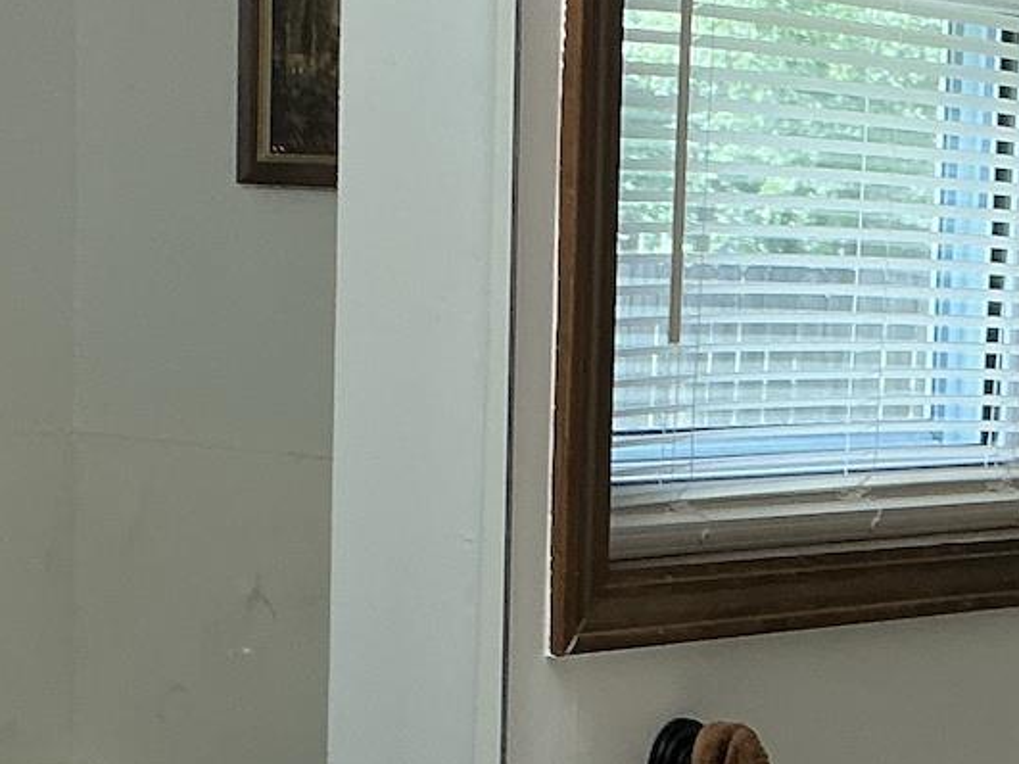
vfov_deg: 13.4
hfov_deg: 18.2
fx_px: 3179
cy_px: 879
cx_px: 626
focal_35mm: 108
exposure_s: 1/60
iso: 40
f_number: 1.8
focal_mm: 3
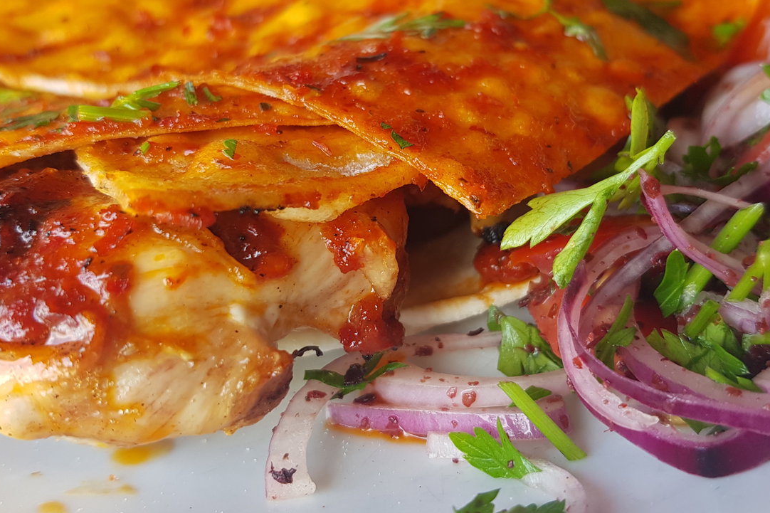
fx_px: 855
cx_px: 405
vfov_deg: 33.2
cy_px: 195
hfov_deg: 48.4
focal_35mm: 40
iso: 50
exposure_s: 1/100
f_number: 1.7
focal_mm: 4.3
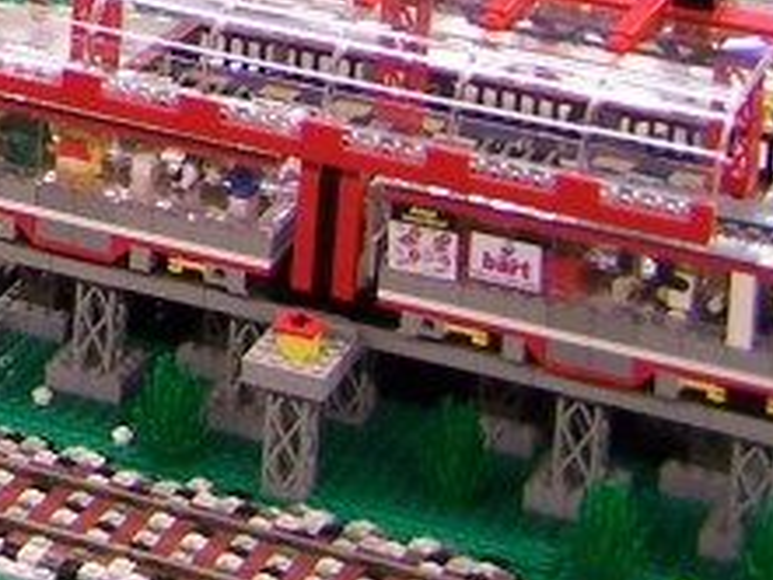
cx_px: -811
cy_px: -618
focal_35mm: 176
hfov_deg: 10.3
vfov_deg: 8.0
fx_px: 3932
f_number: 2.8
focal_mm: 6.3
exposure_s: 1/2
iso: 80
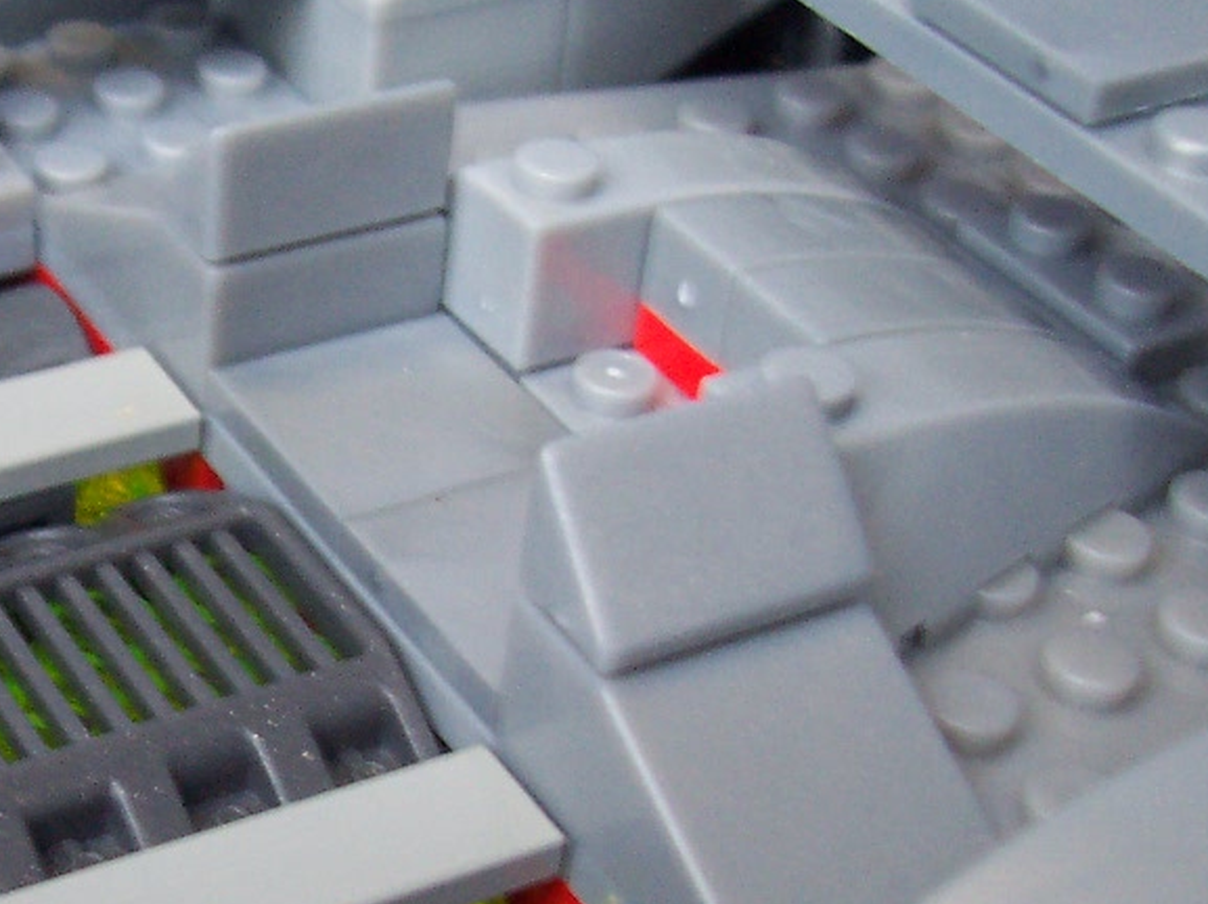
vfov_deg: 19.0
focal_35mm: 77
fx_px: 2685
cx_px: 50
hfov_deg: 24.4
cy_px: 657
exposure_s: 1/10
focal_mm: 5.6
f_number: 2.8
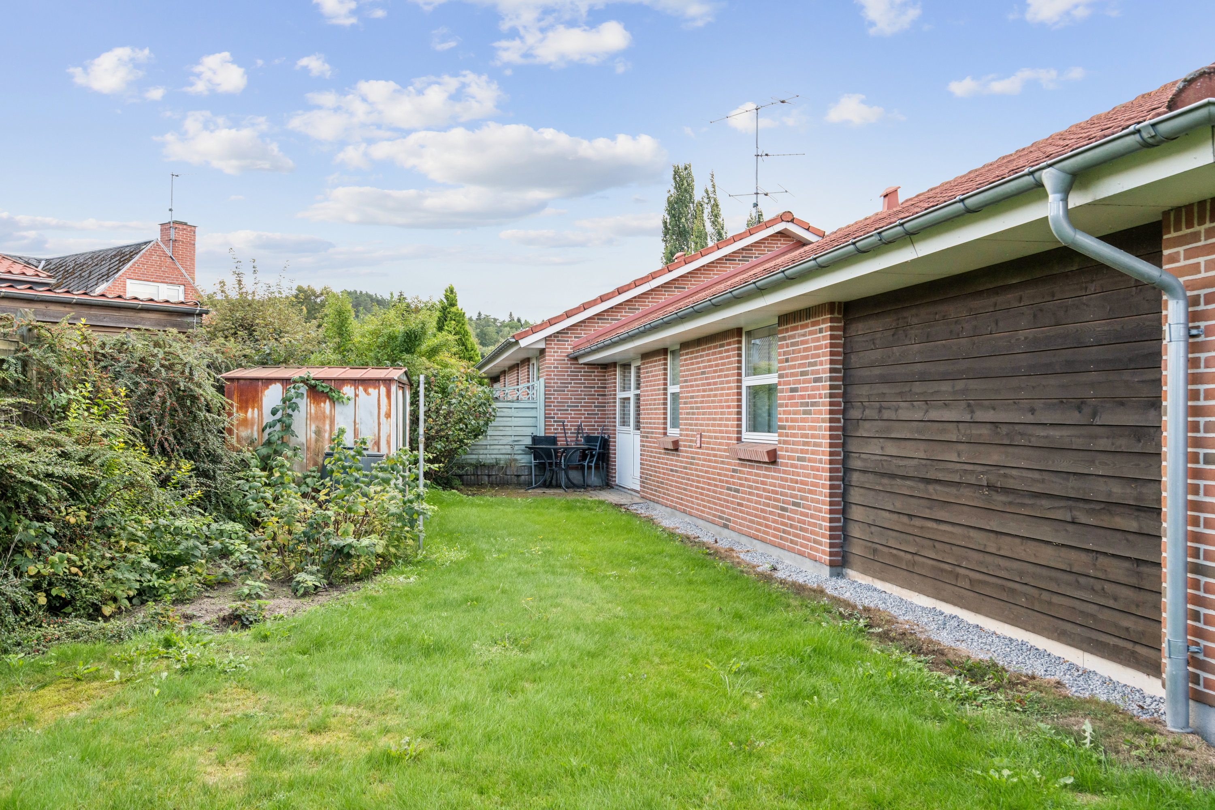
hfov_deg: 63.7
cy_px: 405
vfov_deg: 45.0
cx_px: 608
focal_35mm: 29
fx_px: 979
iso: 800
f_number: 7.1
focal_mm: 29
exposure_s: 1/400
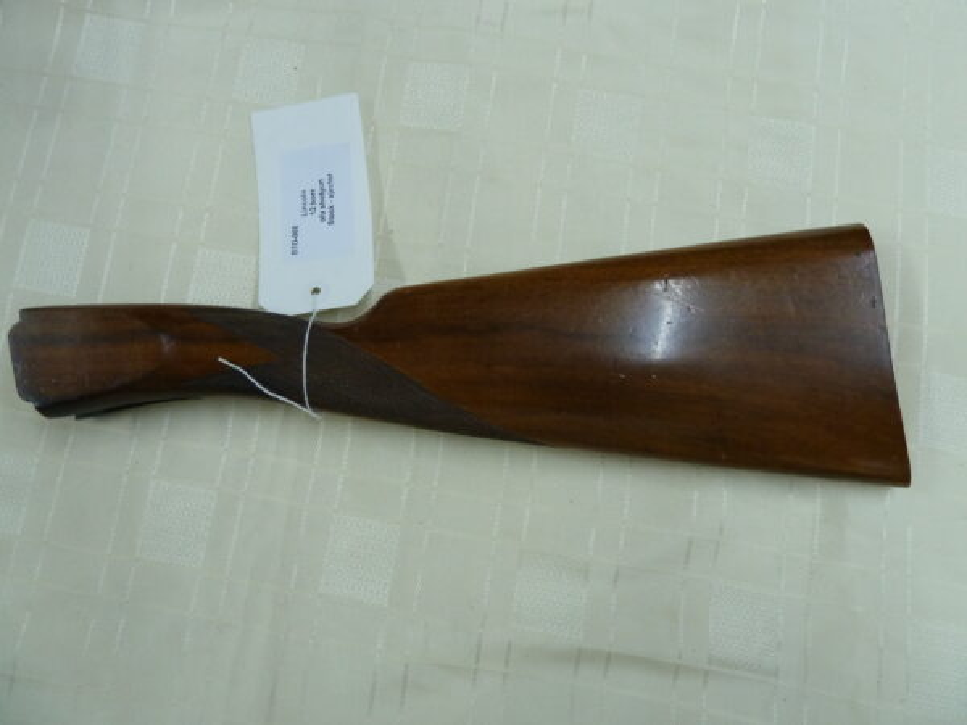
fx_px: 698
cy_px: 362
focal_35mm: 25
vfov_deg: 54.9
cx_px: 484
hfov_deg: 69.4
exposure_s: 1/30
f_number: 3.3
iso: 250
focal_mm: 4.1
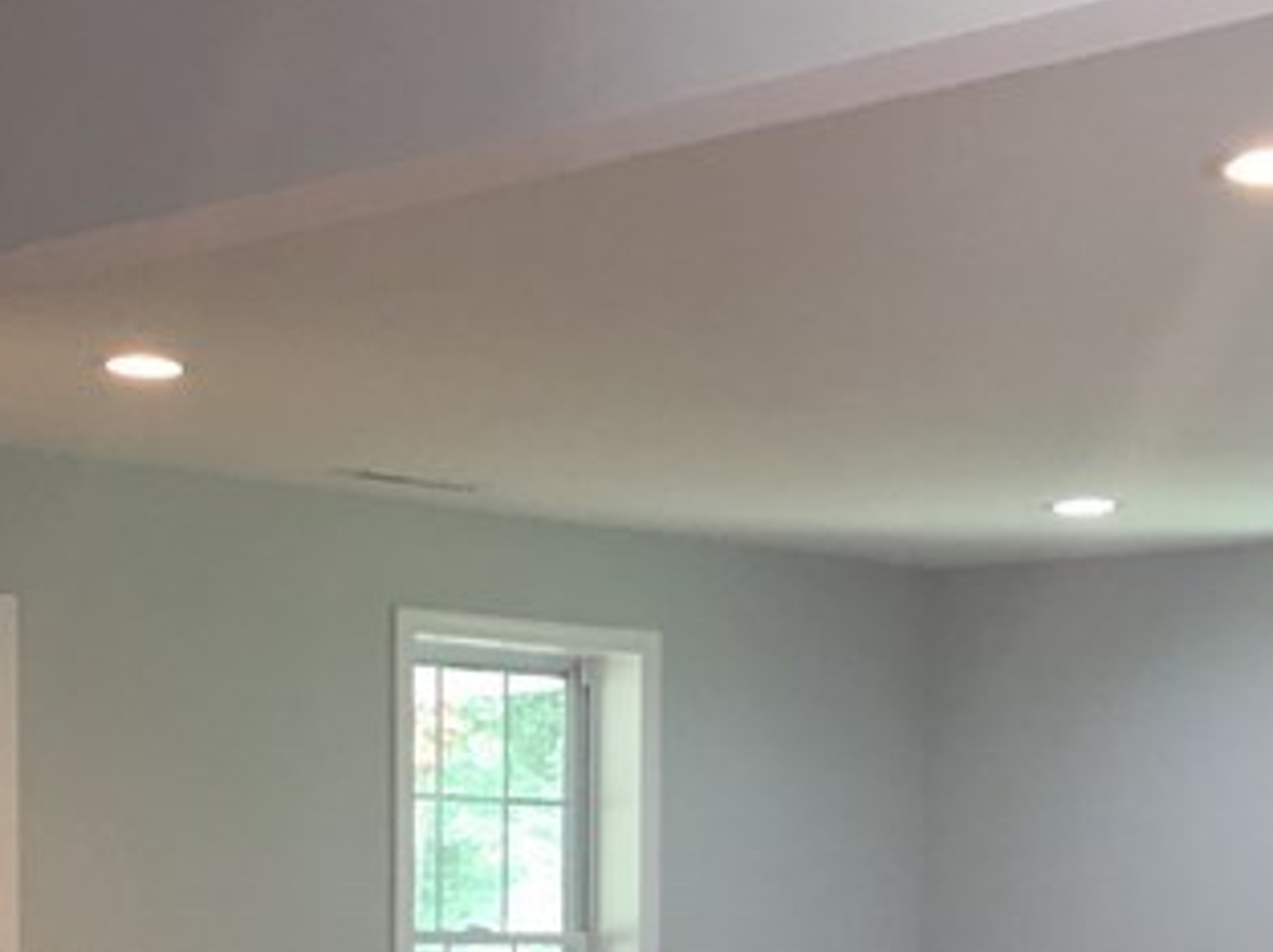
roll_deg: -1.2
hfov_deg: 20.7
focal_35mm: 95
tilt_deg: -4.2
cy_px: 1241
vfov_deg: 14.8
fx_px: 3490
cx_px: 533
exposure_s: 1/15
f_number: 2.2
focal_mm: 4.15
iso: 32
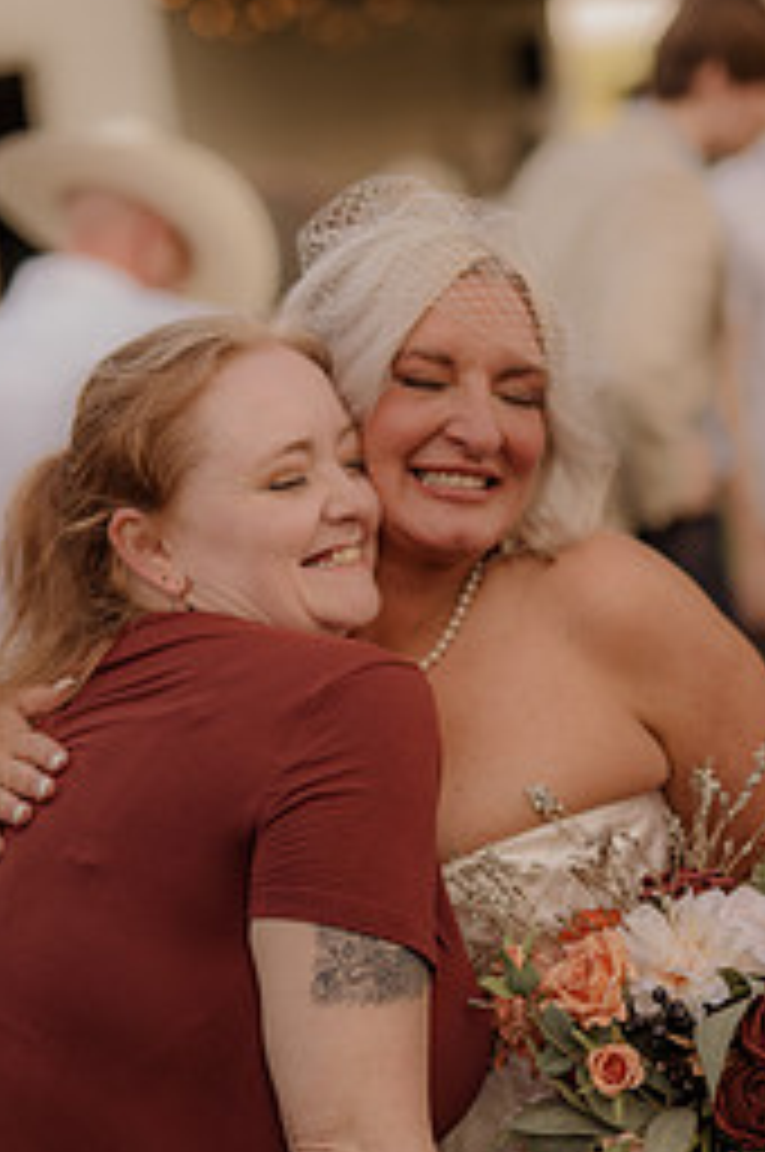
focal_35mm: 88
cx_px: 369
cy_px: 652
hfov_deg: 15.5
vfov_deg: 23.1
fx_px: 2812
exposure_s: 1/1000
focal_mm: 50
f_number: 2.8
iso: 200
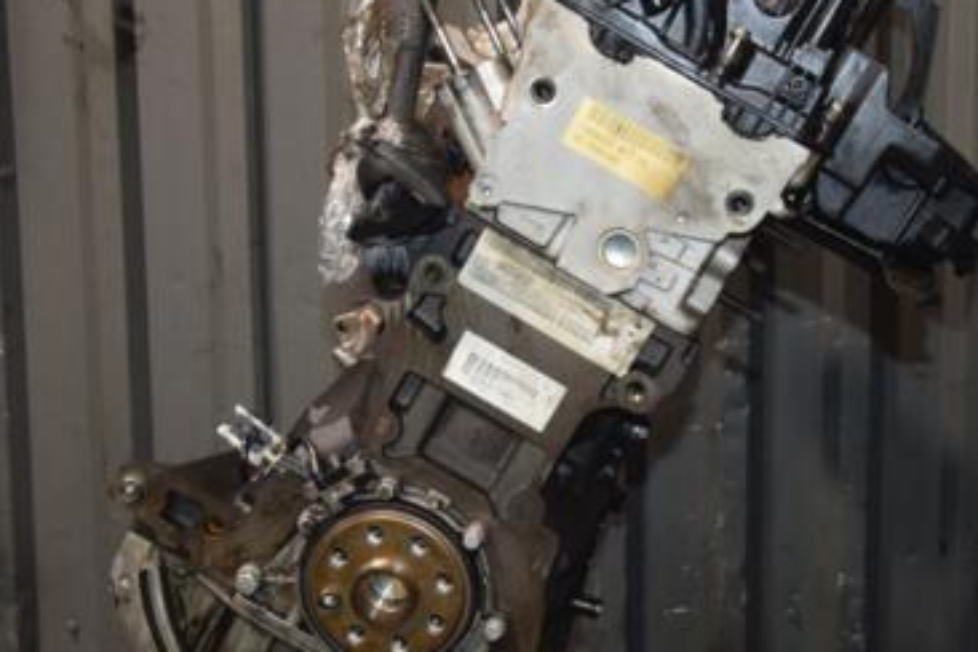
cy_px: 374
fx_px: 1739
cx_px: 607
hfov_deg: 31.3
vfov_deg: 21.2
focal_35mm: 64
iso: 800
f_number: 5
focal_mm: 26
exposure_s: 1/60
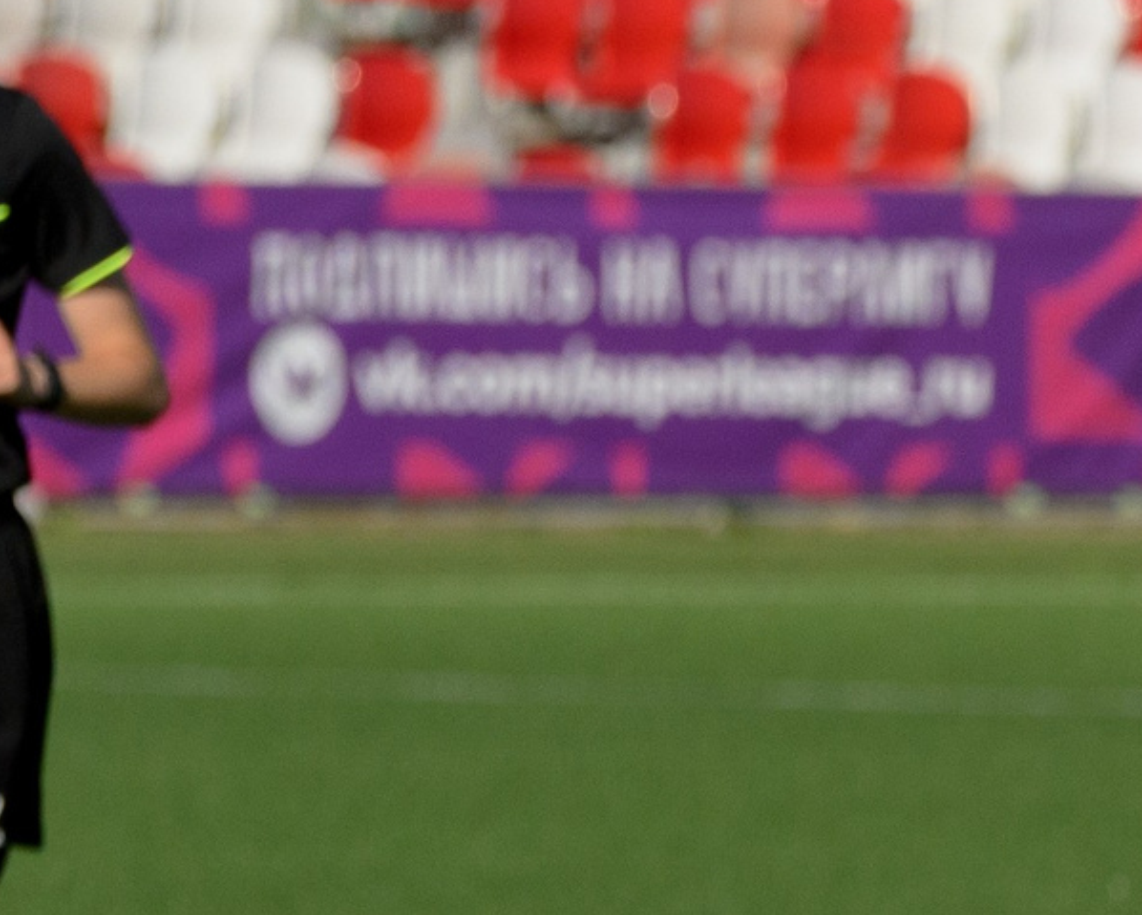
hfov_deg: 1.9
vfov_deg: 1.5
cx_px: 2171
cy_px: 829
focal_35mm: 1041
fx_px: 35202
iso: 640
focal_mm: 200
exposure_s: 1/3200
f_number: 6.3
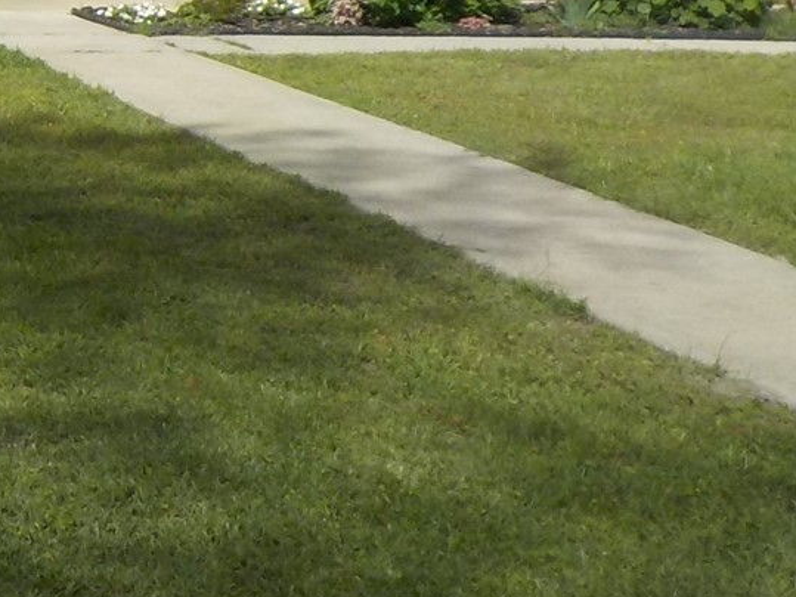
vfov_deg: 12.6
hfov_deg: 15.6
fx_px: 2621
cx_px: -478
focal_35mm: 114
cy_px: -154
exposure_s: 1/1600
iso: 125
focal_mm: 4.1
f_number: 3.3
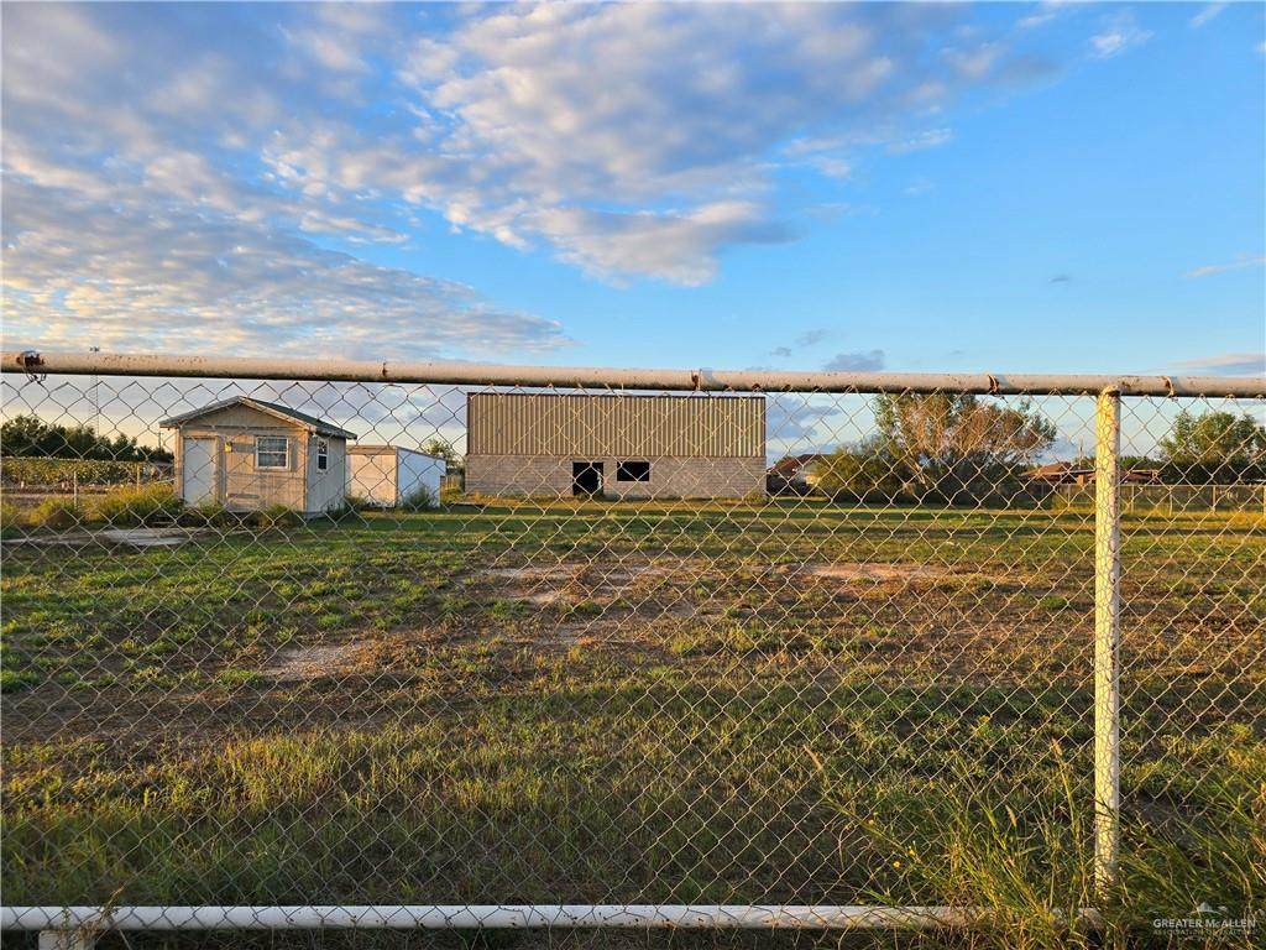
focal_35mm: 23
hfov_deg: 73.9
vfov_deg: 58.9
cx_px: 633
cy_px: 475
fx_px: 841
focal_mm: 6.3
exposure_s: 1/180
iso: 20
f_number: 1.7
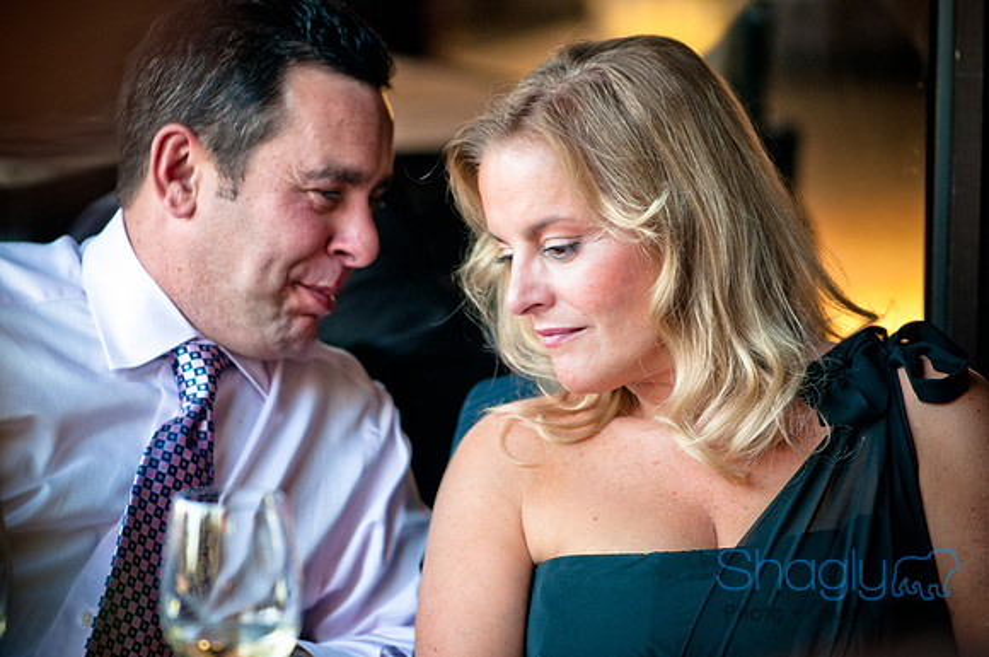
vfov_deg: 5.5
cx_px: 494
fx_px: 6790
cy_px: 328
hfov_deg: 8.3
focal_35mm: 248
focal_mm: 165
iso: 400
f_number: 2.8
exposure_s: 1/125
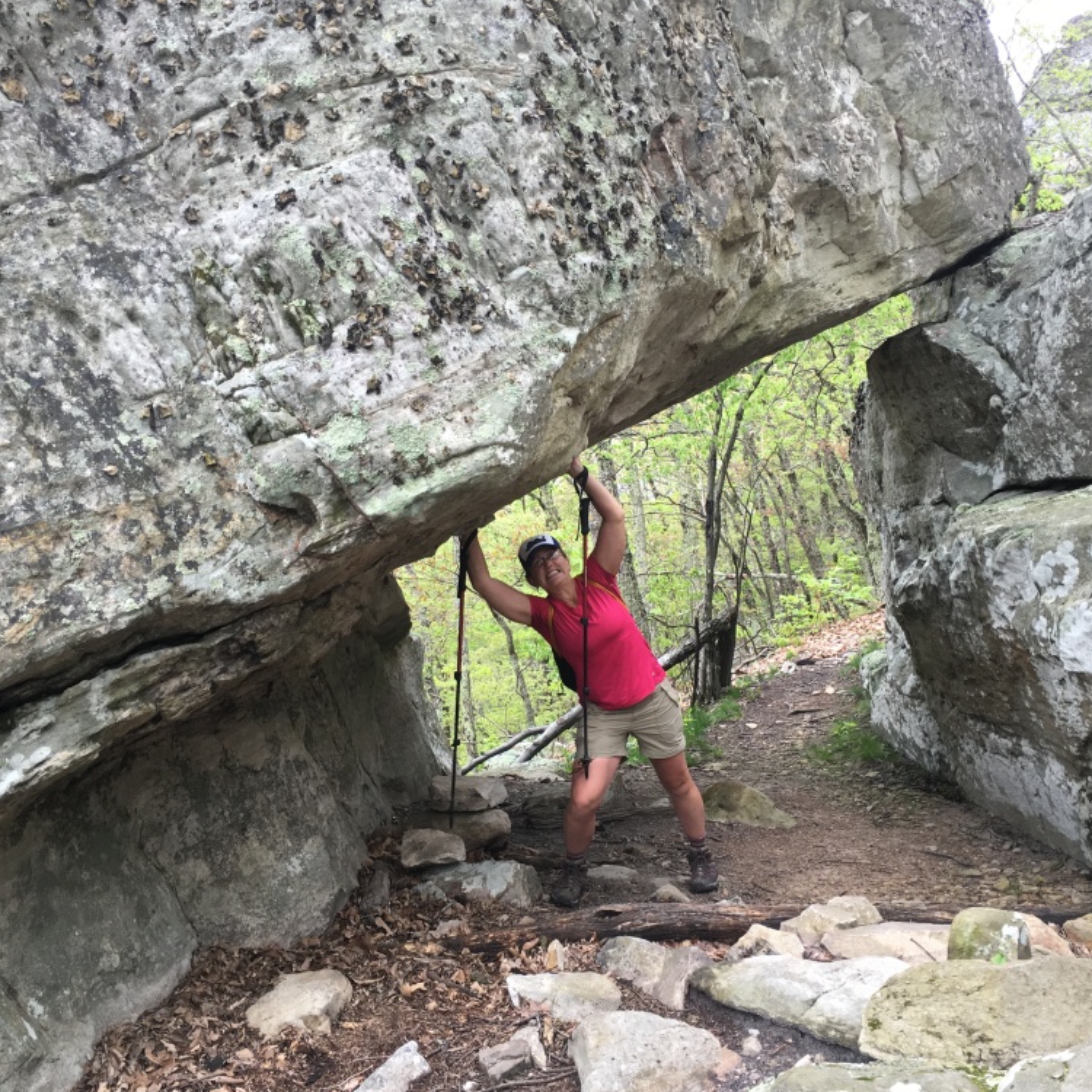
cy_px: 539
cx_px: 513
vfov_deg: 47.2
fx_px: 1249
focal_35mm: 35
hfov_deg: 47.2
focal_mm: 4.15
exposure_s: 1/120
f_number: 2.2
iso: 40
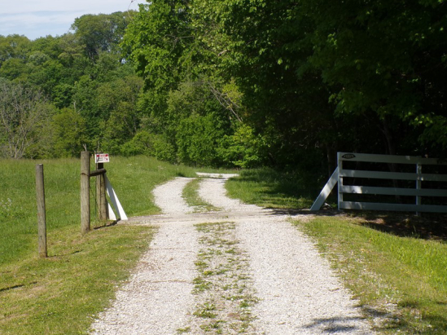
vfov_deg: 18.6
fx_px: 1019
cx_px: 210
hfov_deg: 24.7
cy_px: 192
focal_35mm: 79
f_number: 4.3
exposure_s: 1/680
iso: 100
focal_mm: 11.6
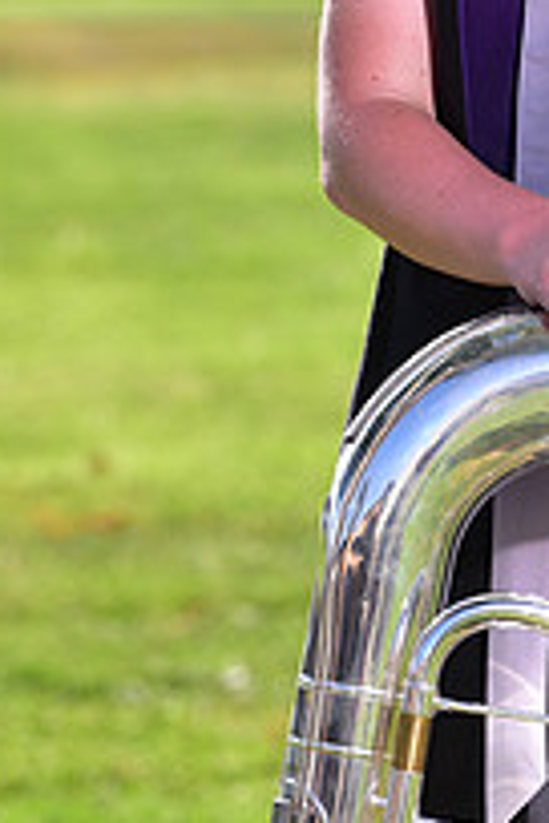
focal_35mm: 483
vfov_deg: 4.3
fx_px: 11048
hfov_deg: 2.8
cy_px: -234
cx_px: 660
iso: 100
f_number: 5.6
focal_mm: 170
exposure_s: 1/250
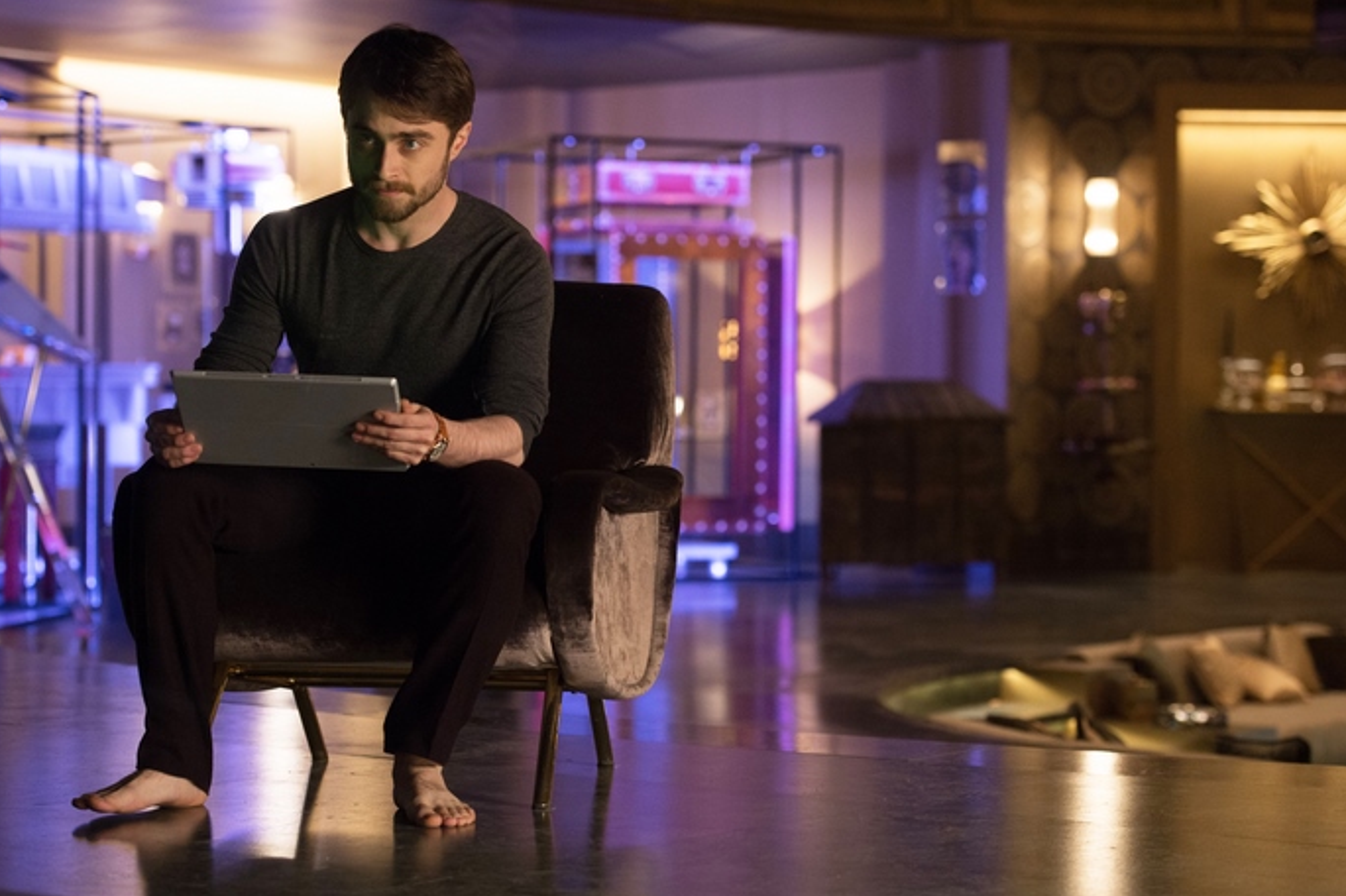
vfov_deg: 14.8
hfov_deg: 22.2
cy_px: 454
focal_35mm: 92
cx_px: 664
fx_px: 3438
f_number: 3.5
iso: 2000
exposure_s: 1/100
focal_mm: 90
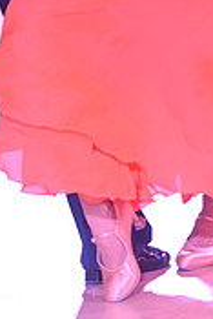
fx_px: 3667
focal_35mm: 414
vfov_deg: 4.9
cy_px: -128
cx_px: 190
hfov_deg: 3.3
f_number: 8
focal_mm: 125
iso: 5000
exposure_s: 1/320
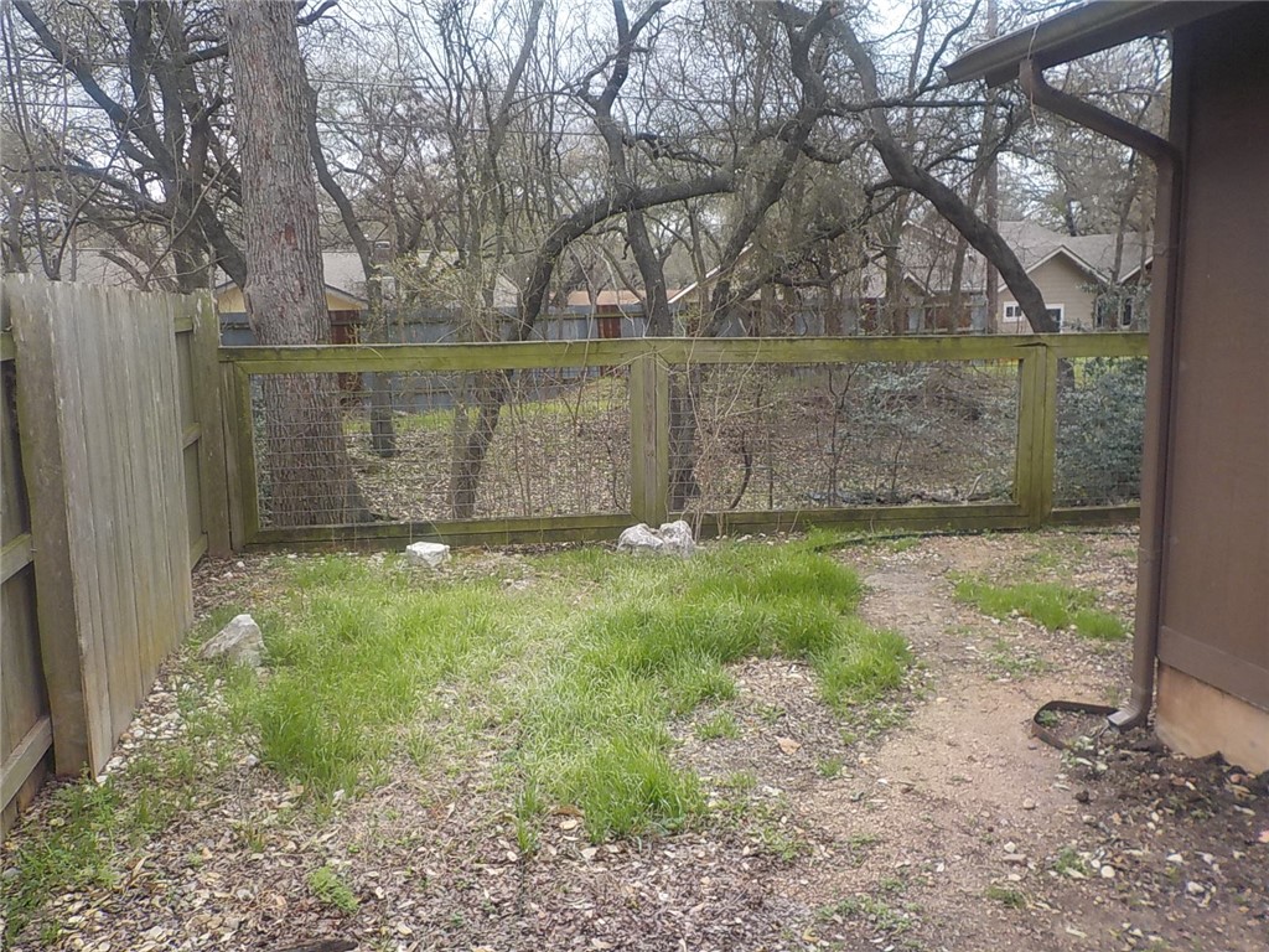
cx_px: 634
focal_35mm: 30
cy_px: 476
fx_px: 1100
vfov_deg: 46.8
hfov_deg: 60.0
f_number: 3.3
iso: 125
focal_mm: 4.1
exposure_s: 1/320
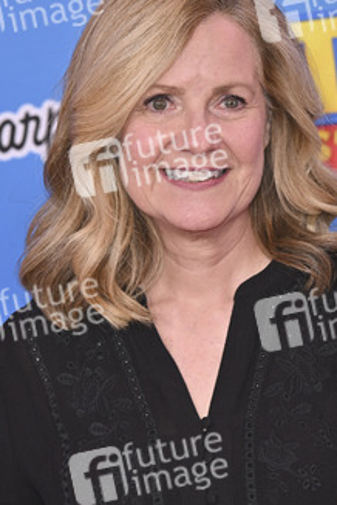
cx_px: 193
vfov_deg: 13.3
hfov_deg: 8.9
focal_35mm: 154
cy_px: 238
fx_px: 2162
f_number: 6.3
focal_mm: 126
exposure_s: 1/250
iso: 1250
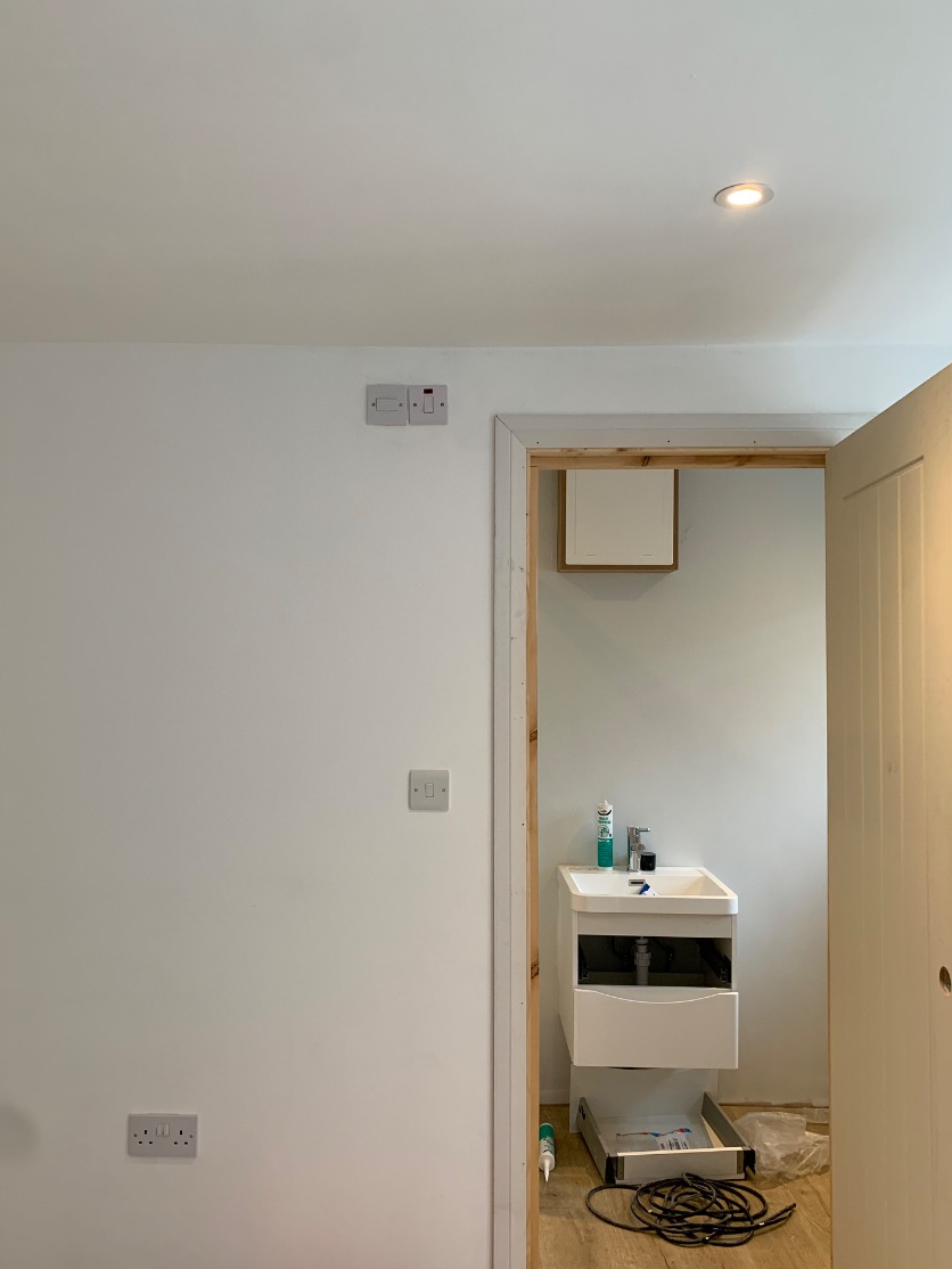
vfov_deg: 63.4
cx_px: 443
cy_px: 644
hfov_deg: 49.7
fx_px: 1026
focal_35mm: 28
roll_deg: -0.2
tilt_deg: +2.8
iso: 100
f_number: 1.8
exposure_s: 1/83
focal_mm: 4.25
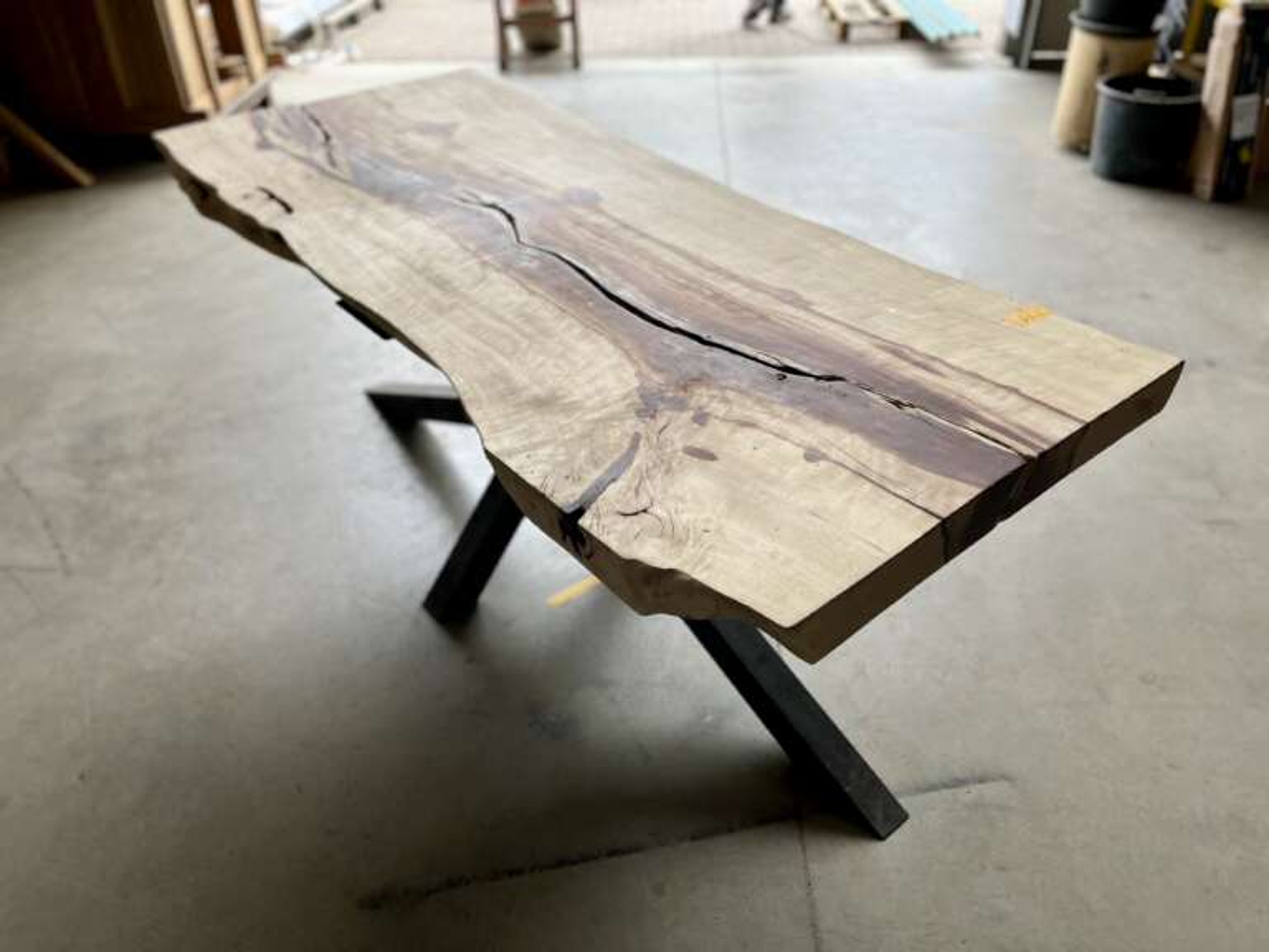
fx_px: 953
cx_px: 634
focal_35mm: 26
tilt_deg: -36.6
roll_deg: +1.1
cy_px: 476
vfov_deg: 53.1
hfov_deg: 67.3
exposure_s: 1/282
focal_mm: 5.1
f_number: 1.6
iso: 40
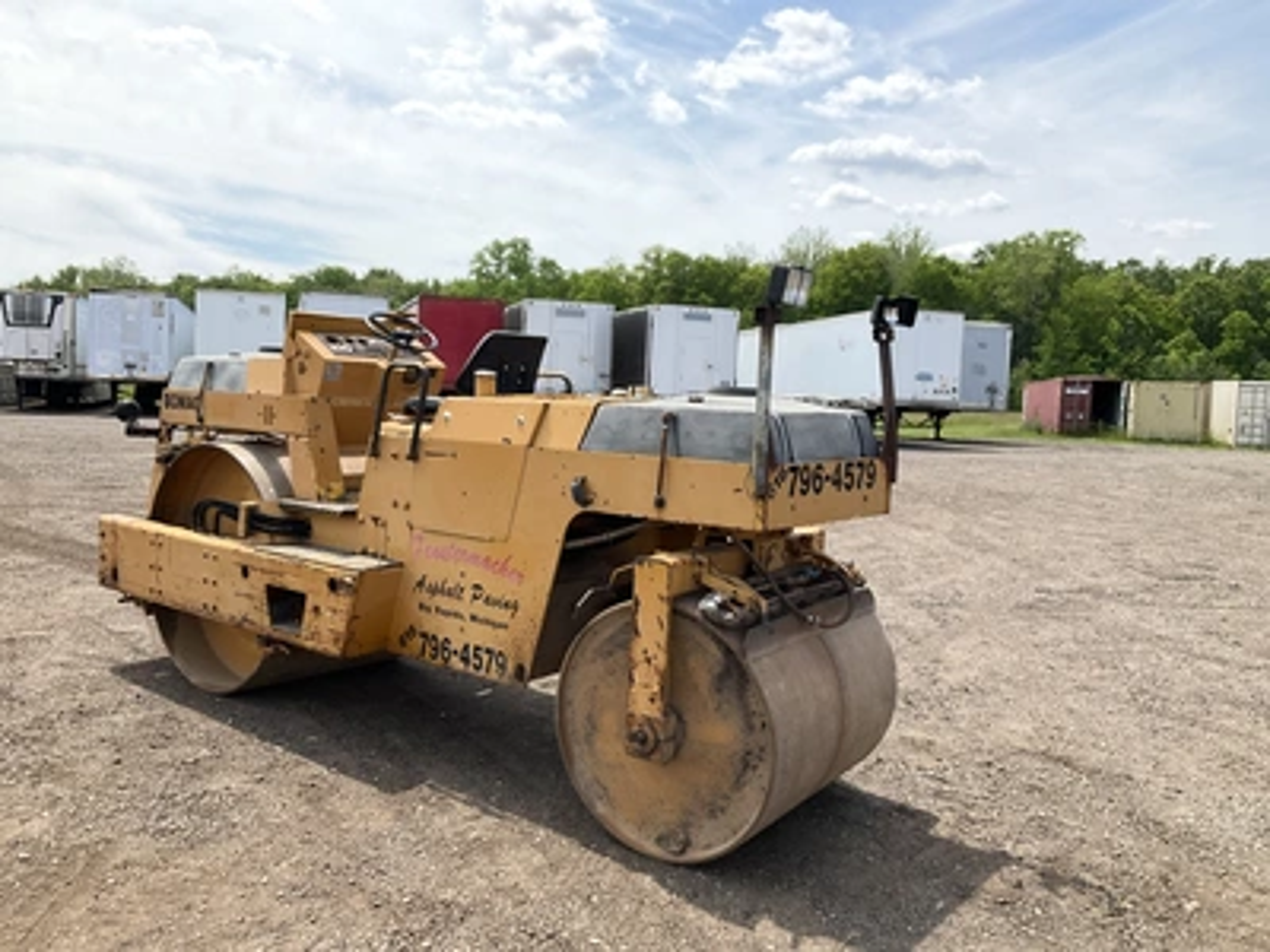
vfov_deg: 48.2
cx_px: 635
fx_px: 1064
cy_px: 476
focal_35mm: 29
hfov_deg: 61.7
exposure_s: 1/1451
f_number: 1.8
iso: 25
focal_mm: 3
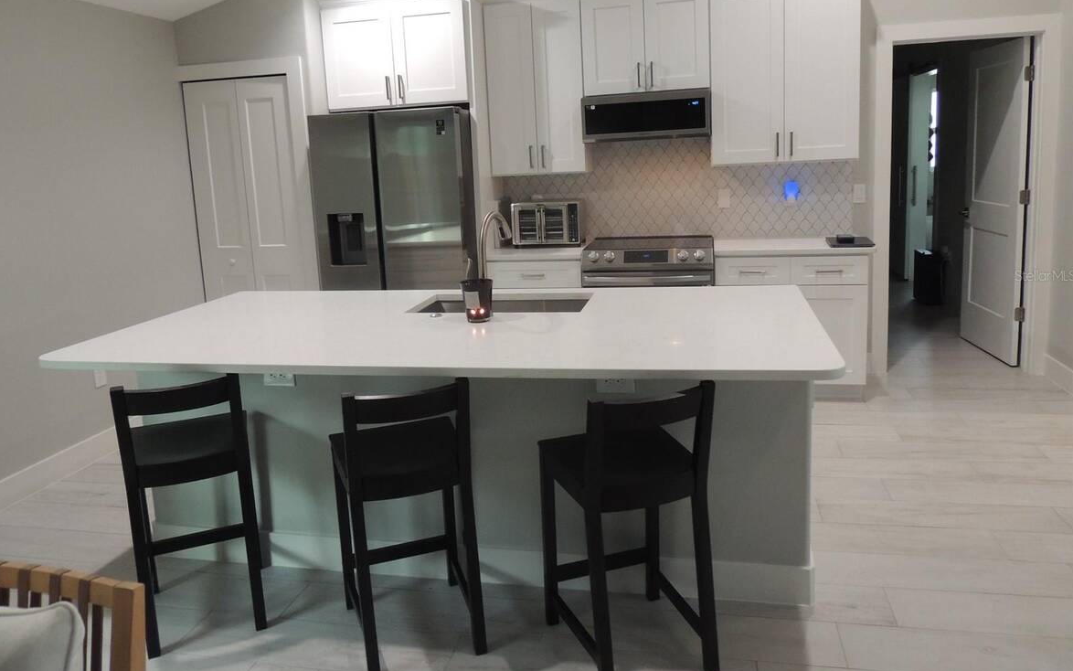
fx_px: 760
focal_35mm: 26
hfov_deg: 70.4
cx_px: 531
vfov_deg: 47.4
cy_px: 275
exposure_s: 1/30
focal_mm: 4.3
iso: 400
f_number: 3
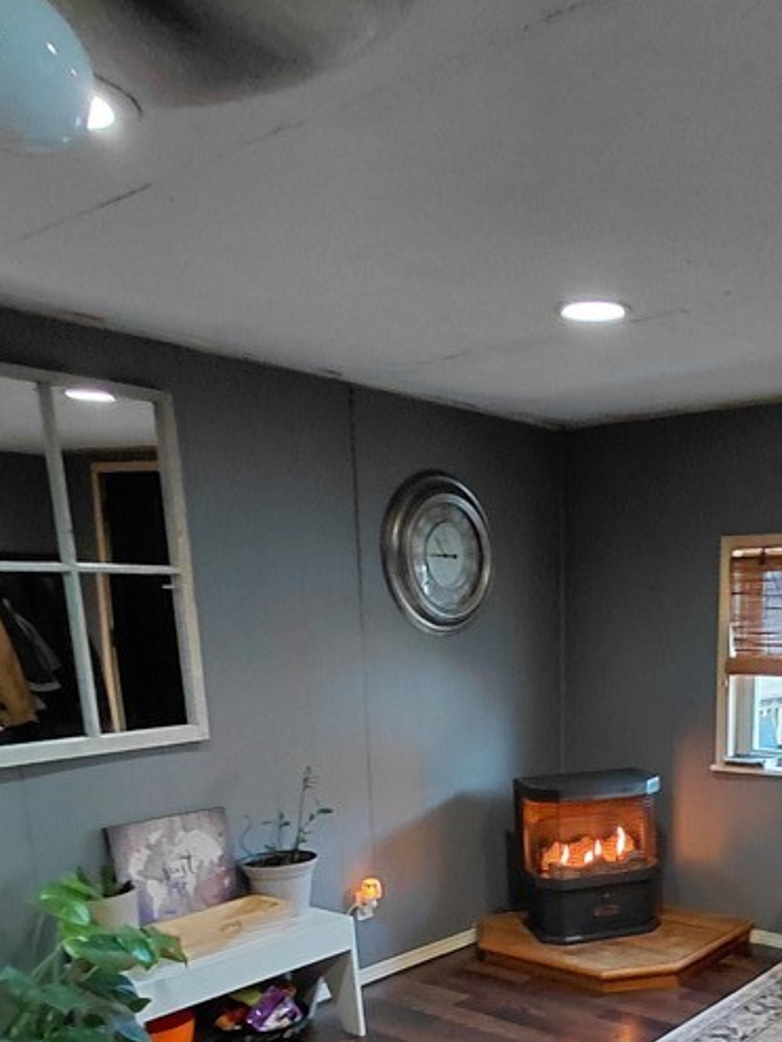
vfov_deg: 51.1
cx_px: 647
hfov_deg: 40.8
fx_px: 994
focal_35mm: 33
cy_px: 866
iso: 250
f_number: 2.2
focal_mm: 1.64
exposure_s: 1/30
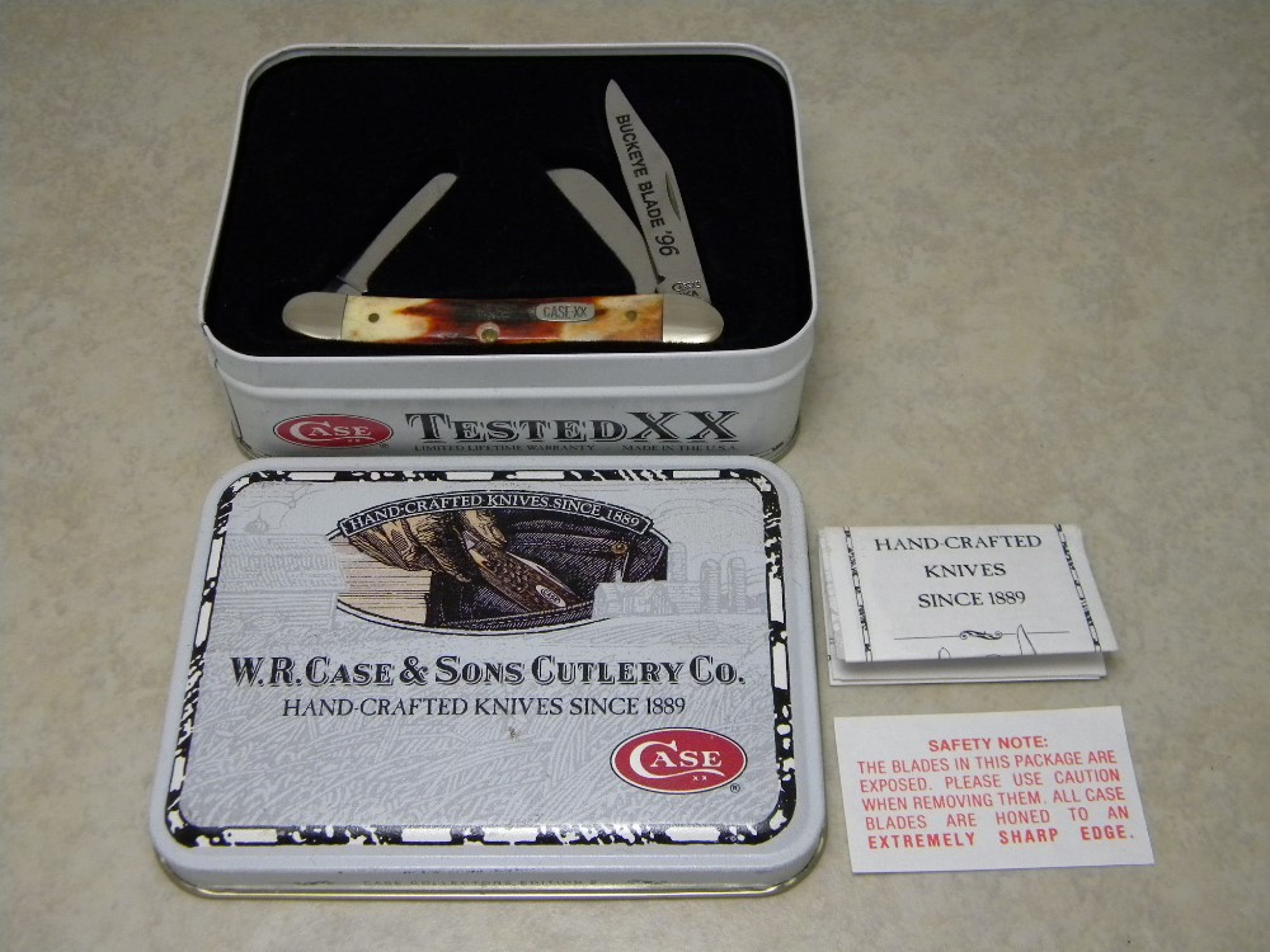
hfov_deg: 45.8
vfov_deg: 35.1
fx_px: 1504
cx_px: 635
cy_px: 476
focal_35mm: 41
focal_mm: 7.3
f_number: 3.8
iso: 400
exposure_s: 1/49.7
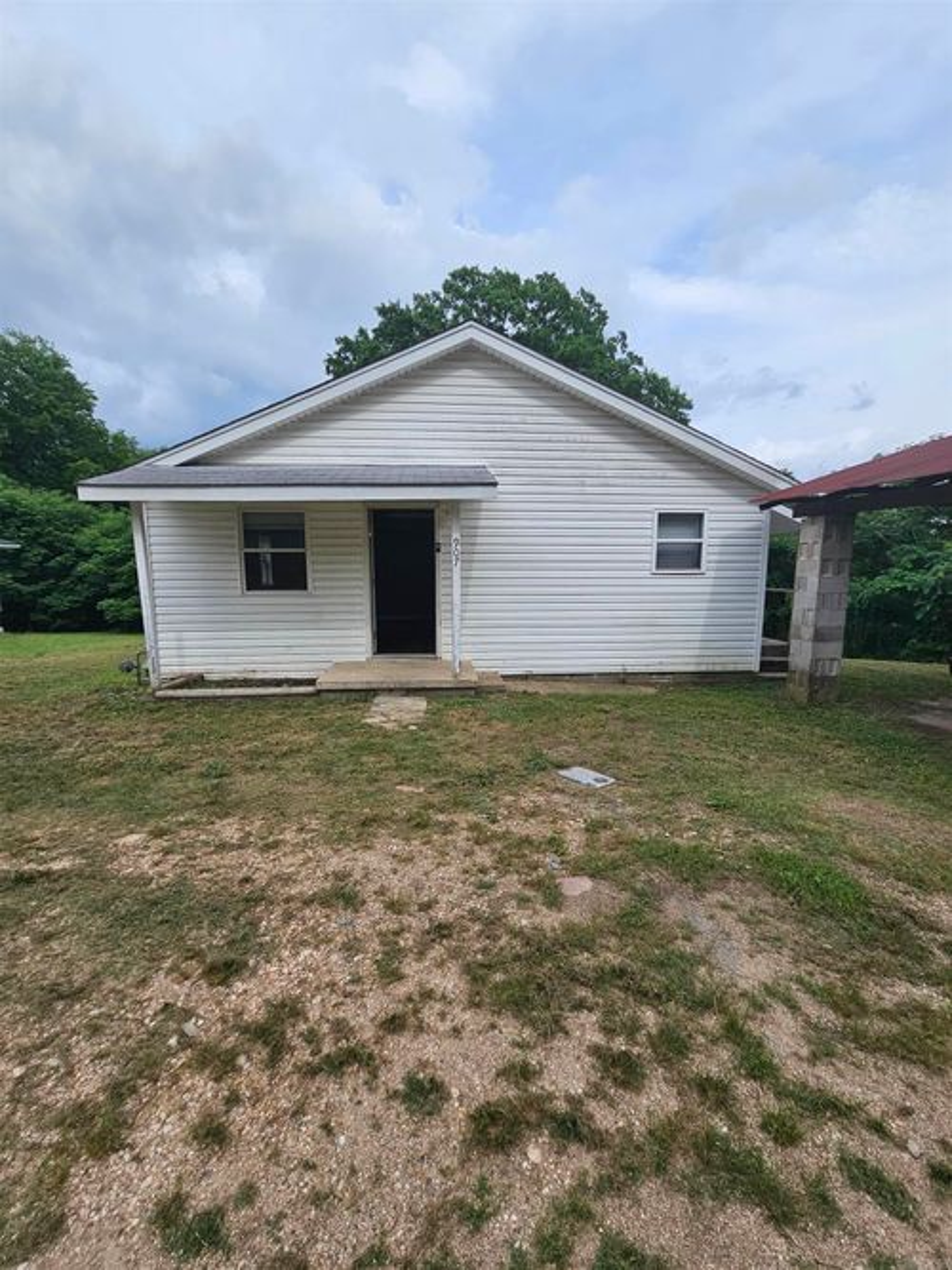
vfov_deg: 106.2
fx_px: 477
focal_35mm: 13
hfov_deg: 89.9
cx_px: 476
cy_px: 635
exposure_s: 1/2283
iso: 50
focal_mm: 2.2
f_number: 2.2
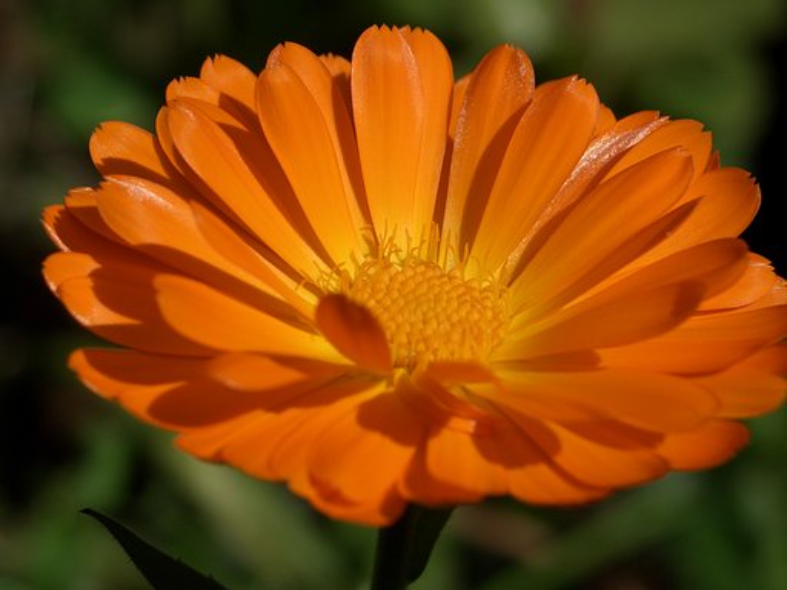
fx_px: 2478
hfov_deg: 18.0
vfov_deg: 13.6
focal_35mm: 109
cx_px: 394
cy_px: 295
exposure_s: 1/1000
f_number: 5.3
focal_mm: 23.4
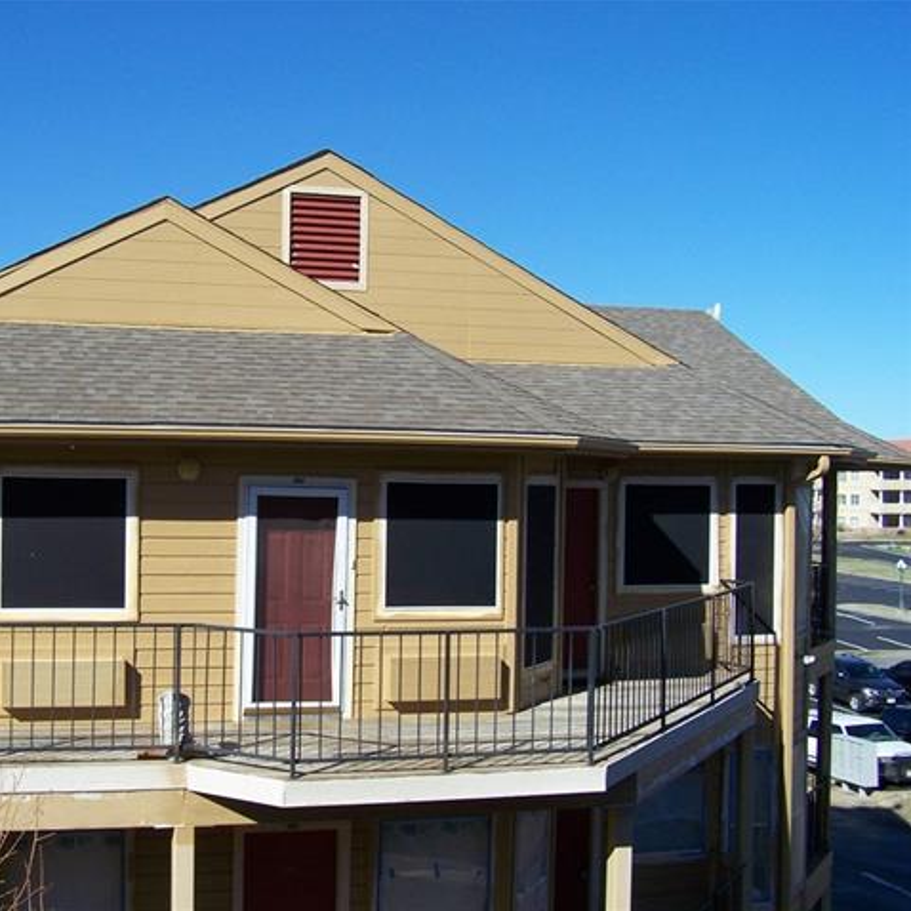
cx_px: 303
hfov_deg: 37.2
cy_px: 456
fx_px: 1340
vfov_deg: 37.6
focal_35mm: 45
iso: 80
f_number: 4
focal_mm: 6.3
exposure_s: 1/800
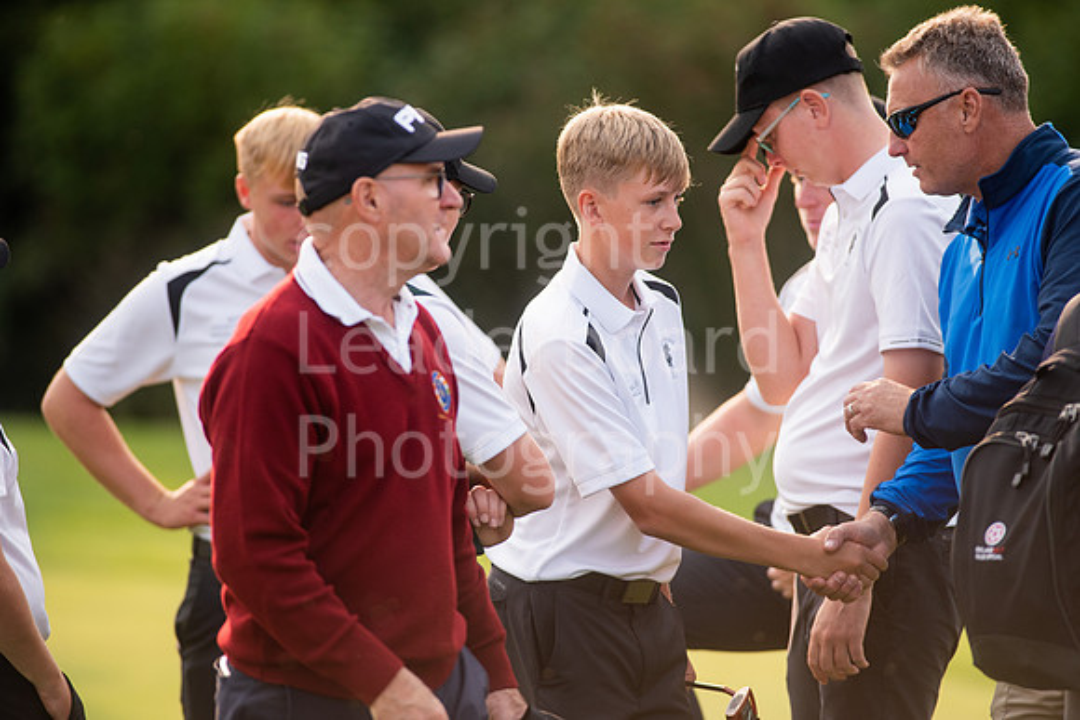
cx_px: 540
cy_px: 360
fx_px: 9002
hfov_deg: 6.9
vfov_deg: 4.6
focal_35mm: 300
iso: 400
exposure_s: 1/1600
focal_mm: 300
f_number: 4
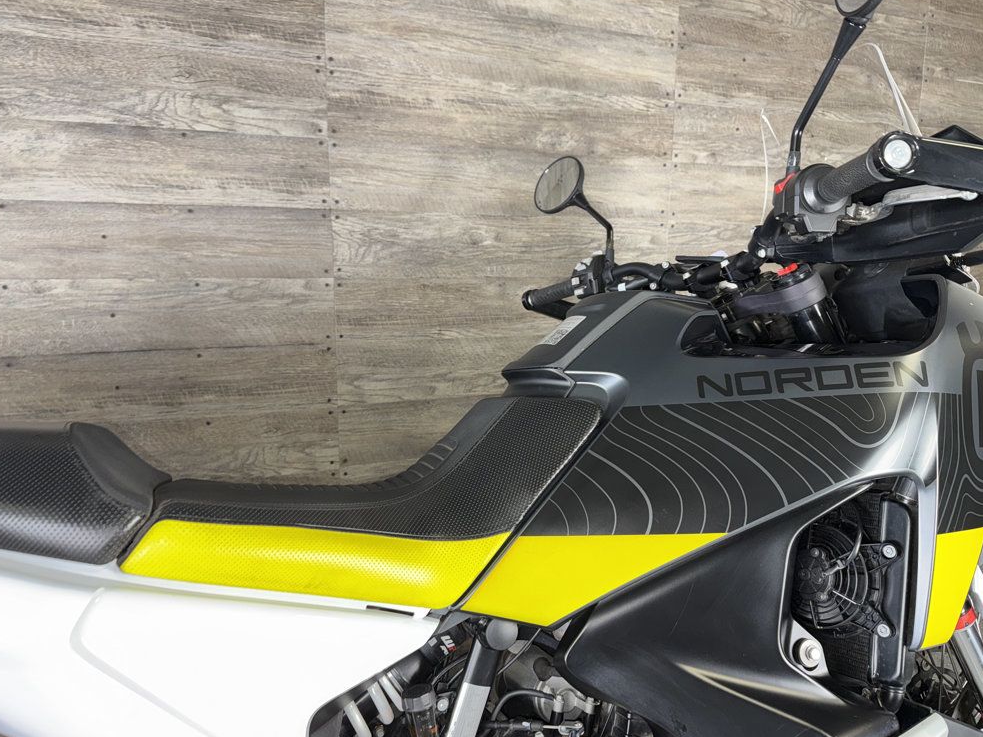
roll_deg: -0.7
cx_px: 504
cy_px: 371
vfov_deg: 54.9
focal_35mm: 25
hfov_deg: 69.4
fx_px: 710
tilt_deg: -8.6
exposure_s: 1/16
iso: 64
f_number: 1.78
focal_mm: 6.76
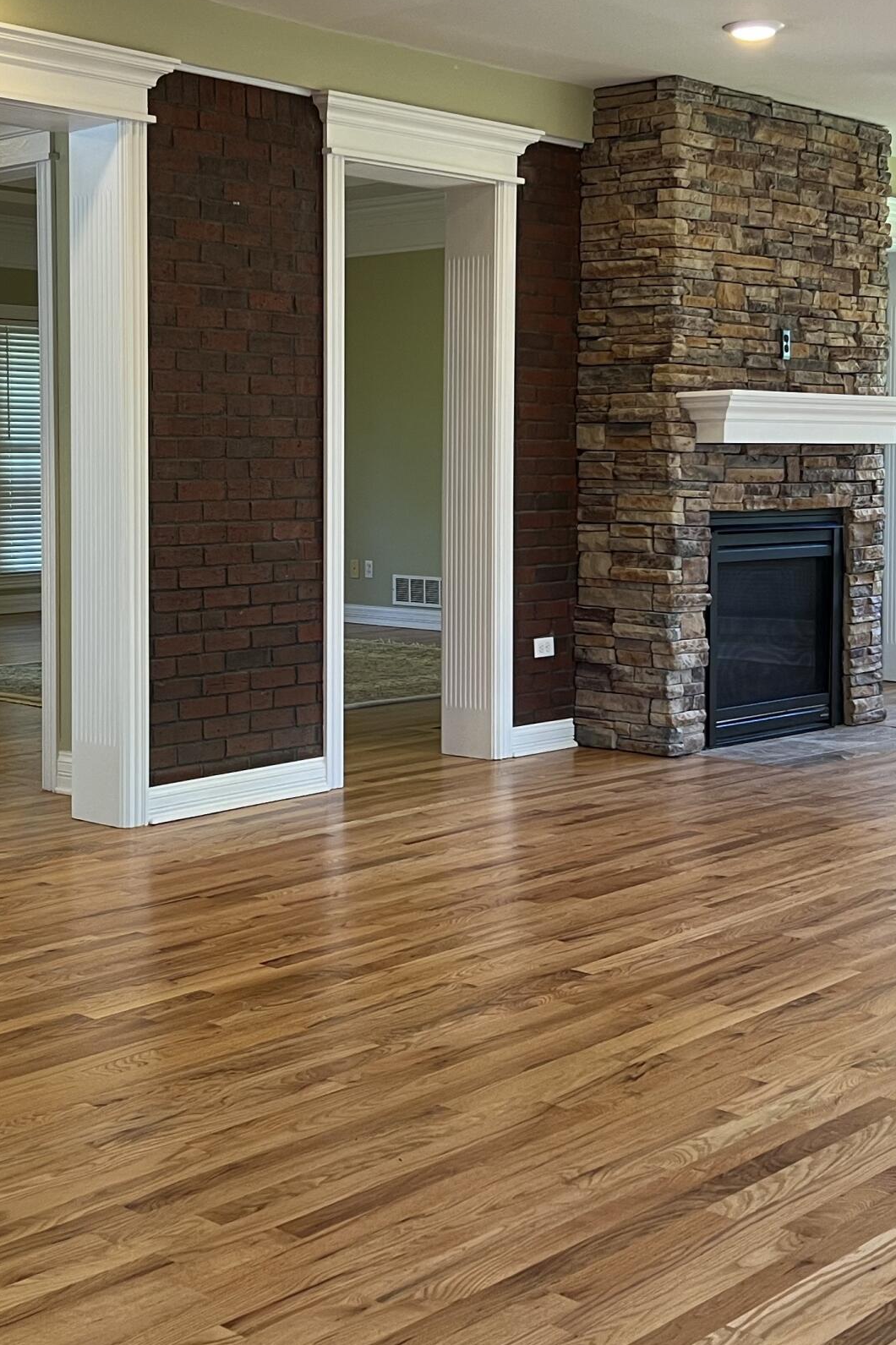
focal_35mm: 51
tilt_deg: -3.3
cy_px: 534
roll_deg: +0.3
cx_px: 332
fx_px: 1905
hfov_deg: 26.4
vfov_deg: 38.7
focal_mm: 5.7
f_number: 1.5
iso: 80
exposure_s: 1/60
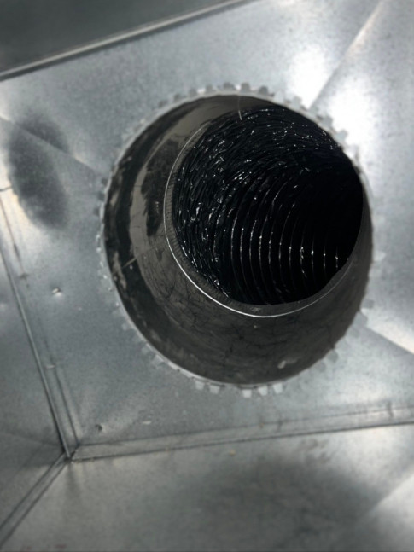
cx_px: 207
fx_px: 463
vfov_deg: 61.7
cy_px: 276
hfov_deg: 48.2
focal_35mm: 29
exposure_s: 1/120
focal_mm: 4.2
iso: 50
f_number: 2.2
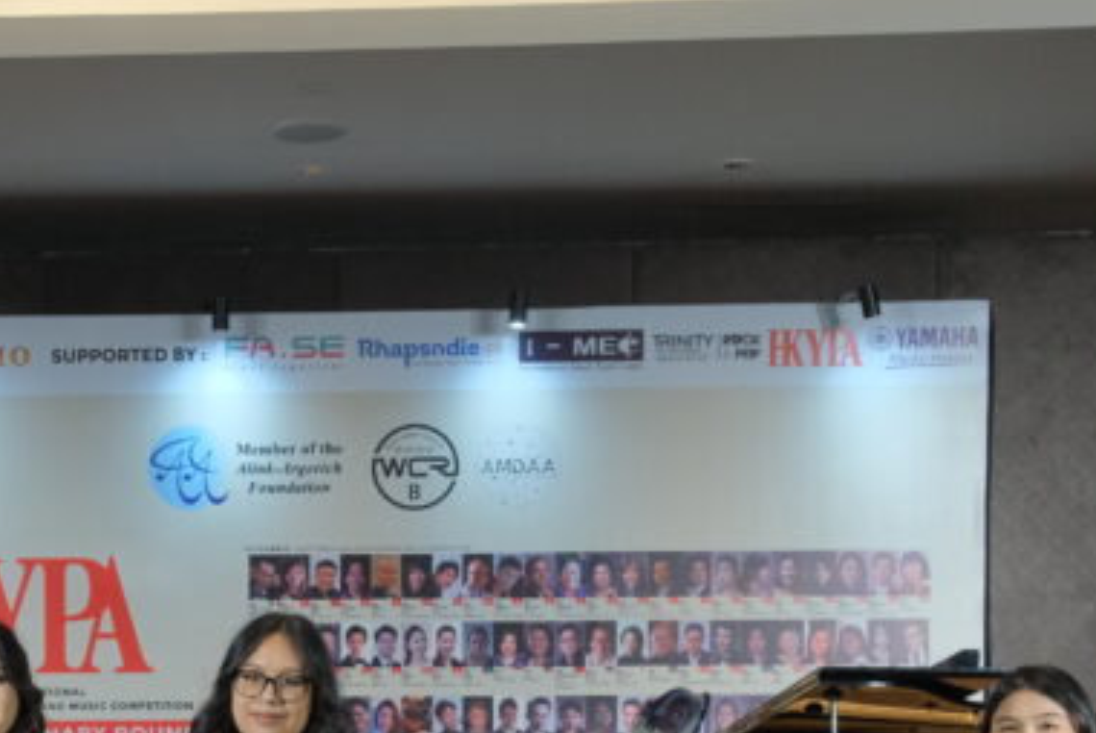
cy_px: 821
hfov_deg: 28.0
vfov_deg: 18.7
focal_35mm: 70
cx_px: 170
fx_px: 2133
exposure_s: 1/80
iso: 1600
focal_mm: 17
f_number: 5
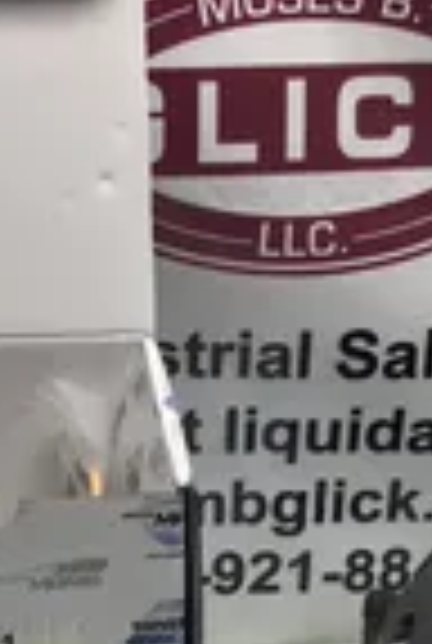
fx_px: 1612
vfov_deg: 21.8
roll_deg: -2.2
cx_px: 180
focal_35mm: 90
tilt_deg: -29.5
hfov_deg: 15.3
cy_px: 626
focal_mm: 3.3
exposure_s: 1/123
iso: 25
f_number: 2.4
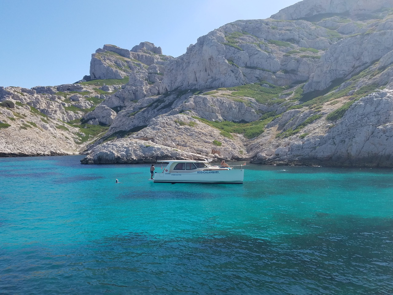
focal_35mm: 26
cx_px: 196
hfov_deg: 67.3
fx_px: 295
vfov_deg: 53.1
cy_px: 148
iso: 50
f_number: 1.7
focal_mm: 4.2
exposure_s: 1/1948
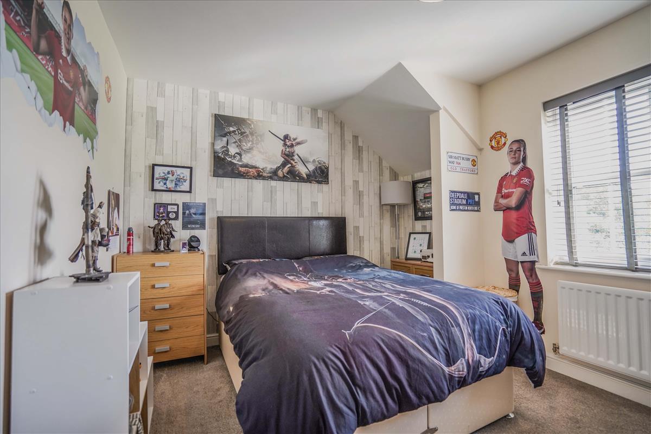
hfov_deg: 96.7
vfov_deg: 73.7
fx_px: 289
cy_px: 217
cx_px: 326
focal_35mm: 16
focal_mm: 16
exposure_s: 1/60
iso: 500
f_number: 4
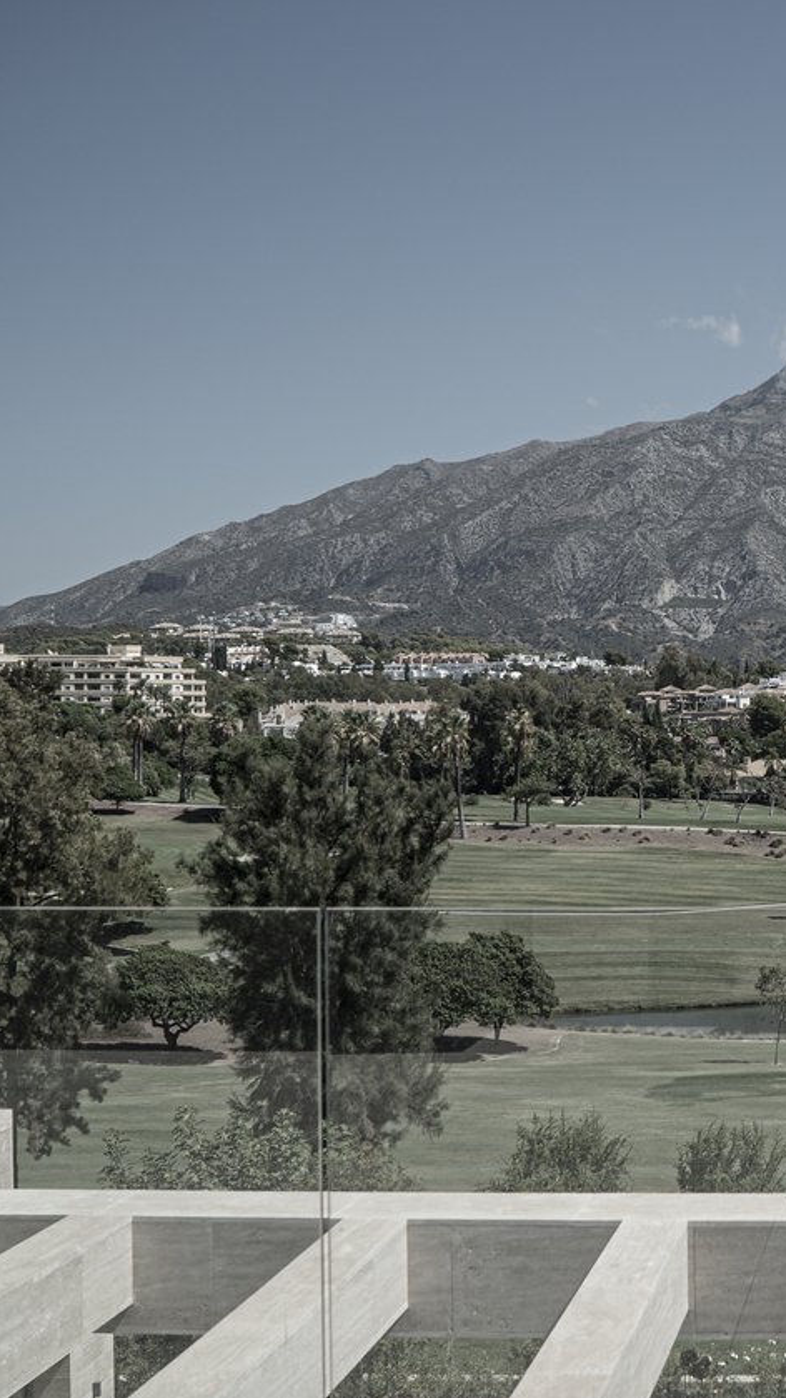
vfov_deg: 37.2
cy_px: 709
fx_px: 2075
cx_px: 928
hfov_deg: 20.2
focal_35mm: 56
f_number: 6.3
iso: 100
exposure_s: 1/640
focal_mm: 35
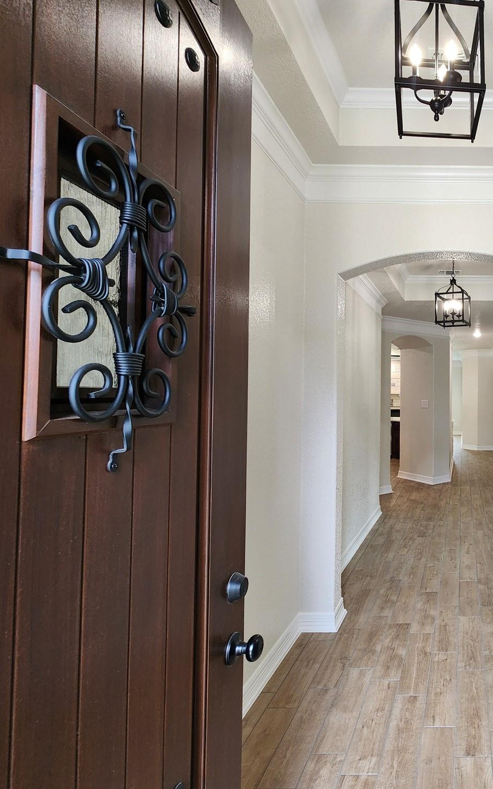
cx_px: 478
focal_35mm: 19
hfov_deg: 51.6
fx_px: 408
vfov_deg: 88.0
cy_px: 384
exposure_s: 1/60.2
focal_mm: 2.2
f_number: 2.2
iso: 160
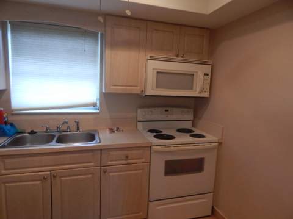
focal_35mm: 22
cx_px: 146
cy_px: 110
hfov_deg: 76.4
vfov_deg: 61.0
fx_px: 186
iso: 400
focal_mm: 4
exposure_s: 1/125
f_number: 3
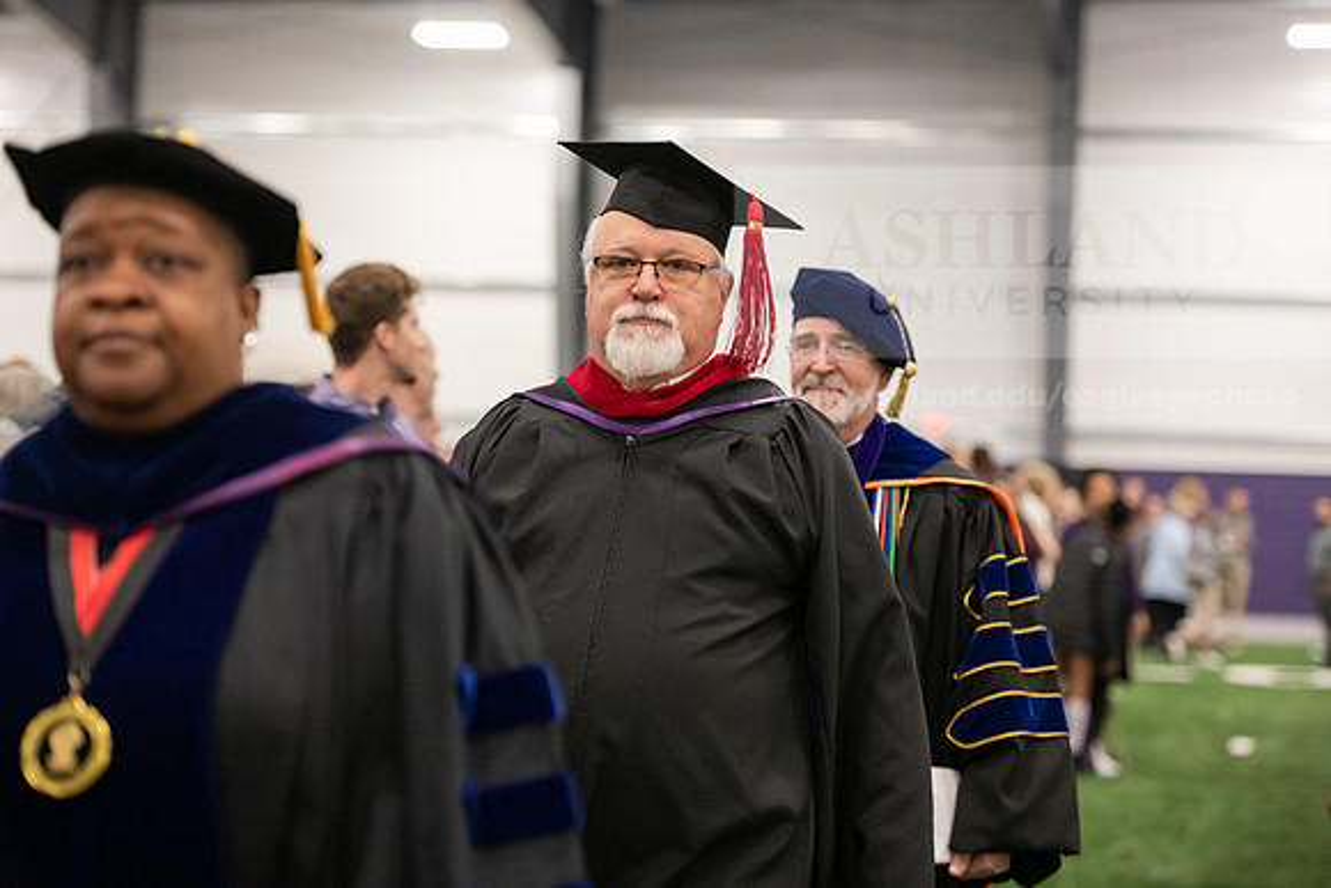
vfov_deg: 14.0
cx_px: 666
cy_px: 444
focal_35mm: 98
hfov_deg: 20.8
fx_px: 3624
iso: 3200
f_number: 3.2
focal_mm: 98
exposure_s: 1/200
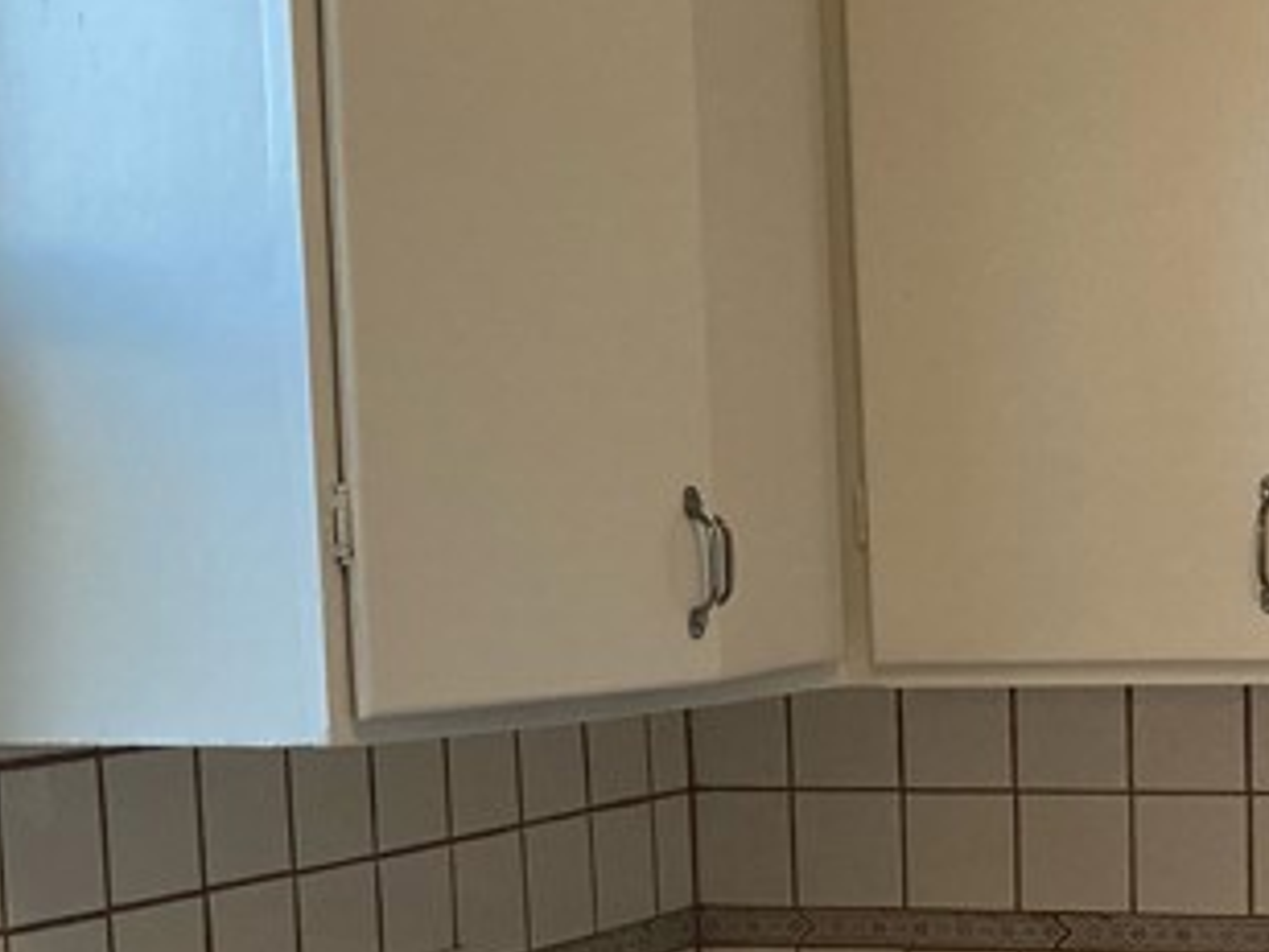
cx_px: 1084
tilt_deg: -5.3
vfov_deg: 15.7
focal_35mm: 93
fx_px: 3409
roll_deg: +1.2
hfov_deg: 20.7
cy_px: 837
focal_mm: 3.99
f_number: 1.8
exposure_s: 1/60
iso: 80
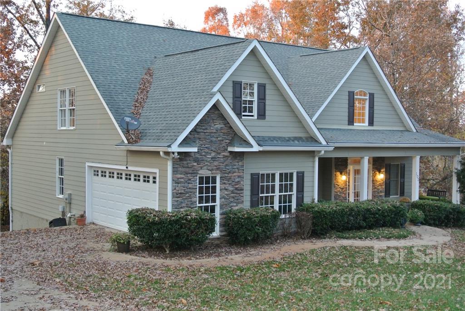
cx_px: 232
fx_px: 607
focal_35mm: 47
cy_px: 156
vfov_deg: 28.7
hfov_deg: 41.9
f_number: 4.5
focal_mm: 17.5
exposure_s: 1/30
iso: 500
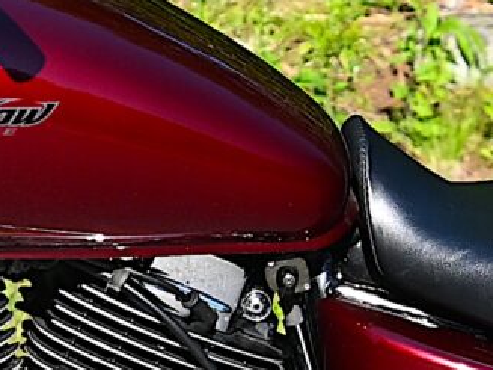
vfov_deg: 2.5
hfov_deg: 3.3
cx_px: 185
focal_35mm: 599
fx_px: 8524
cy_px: 150
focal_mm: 53
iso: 200
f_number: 4.5
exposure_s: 1/250
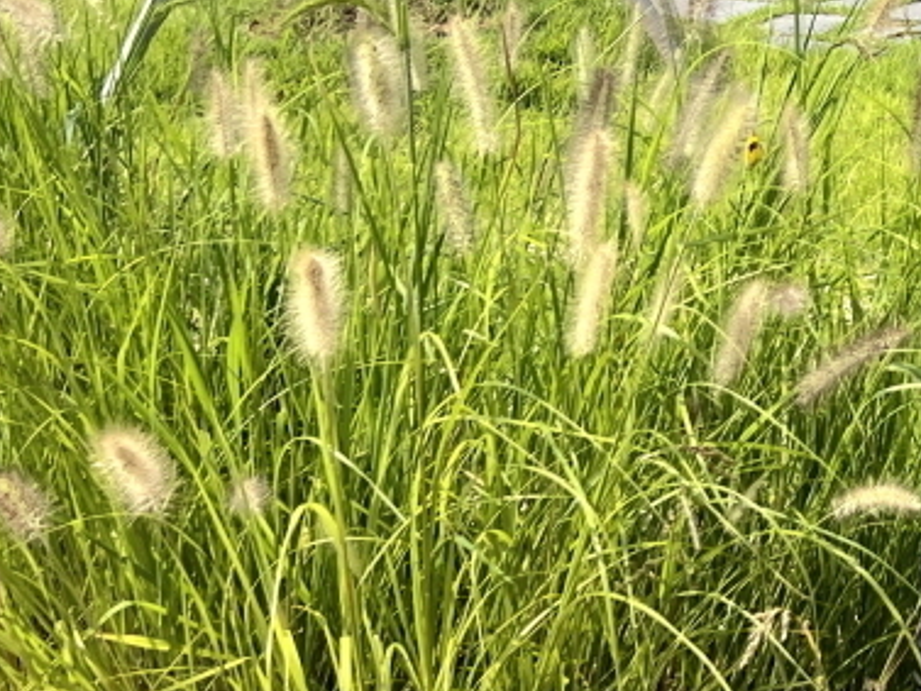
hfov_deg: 24.5
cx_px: 980
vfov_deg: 18.5
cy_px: -156
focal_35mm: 75
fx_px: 1996
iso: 50
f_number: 1.5
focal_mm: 5.7
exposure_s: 1/3333
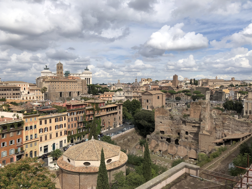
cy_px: 94
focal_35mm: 28
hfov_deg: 63.4
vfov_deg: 49.7
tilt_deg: -2.4
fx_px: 204
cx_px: 126
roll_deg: +0.7
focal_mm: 4
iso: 20
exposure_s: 1/3472
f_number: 1.8
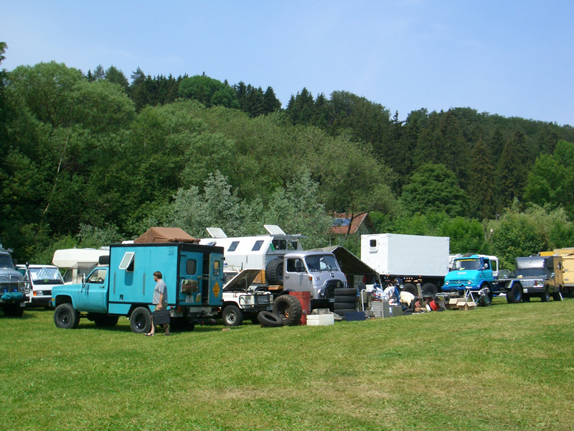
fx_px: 813
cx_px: 287
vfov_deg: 29.7
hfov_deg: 38.9
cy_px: 216
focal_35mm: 49
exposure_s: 1/400
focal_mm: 8.2
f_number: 5
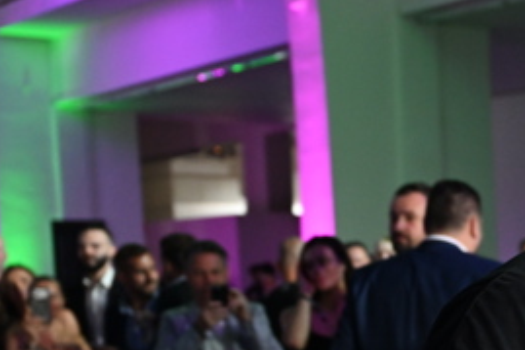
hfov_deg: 19.2
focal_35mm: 100
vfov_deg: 13.3
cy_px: 430
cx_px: 646
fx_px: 1457
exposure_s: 1/200
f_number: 3.5
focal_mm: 39
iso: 3200
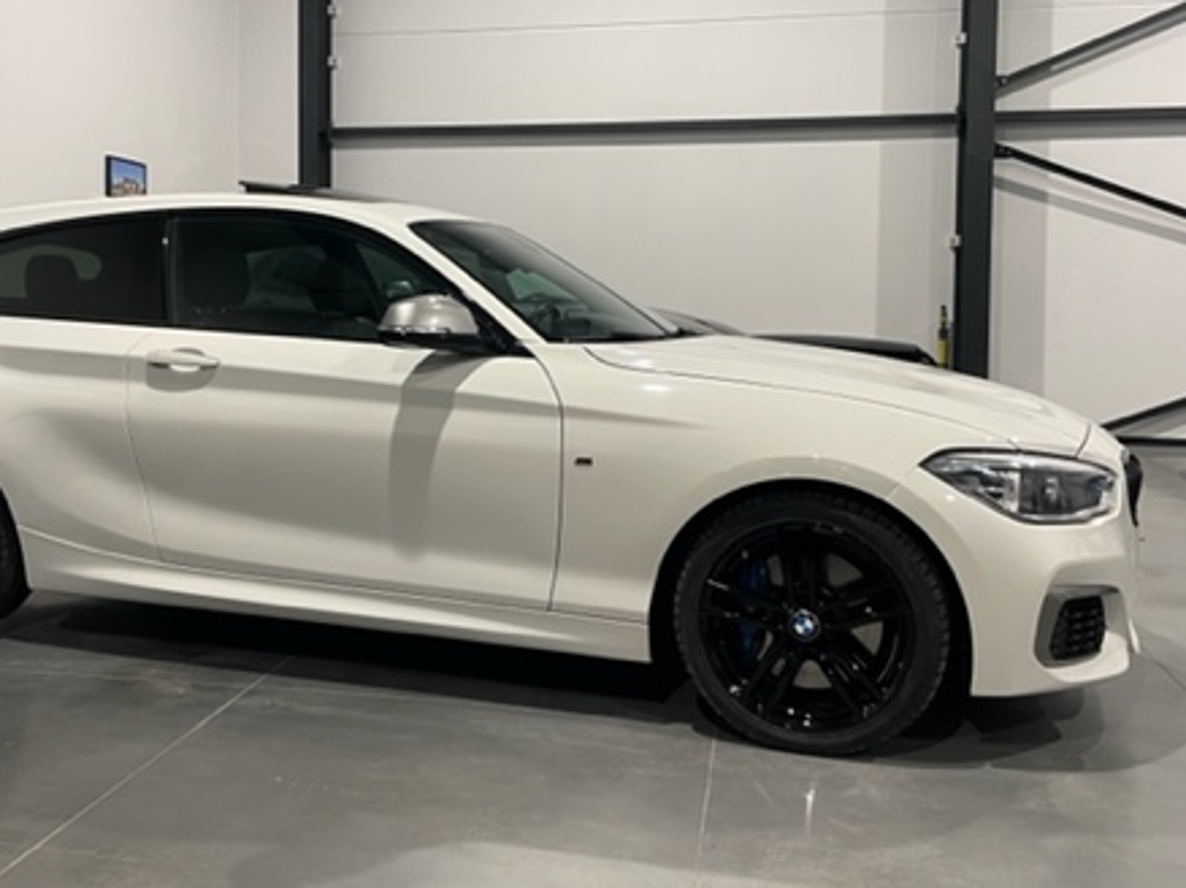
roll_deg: -0.5
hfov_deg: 48.7
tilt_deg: -2.5
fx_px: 1301
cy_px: 349
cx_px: 482
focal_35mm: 38
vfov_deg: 37.5
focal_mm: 4.2
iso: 64
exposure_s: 1/50
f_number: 1.6
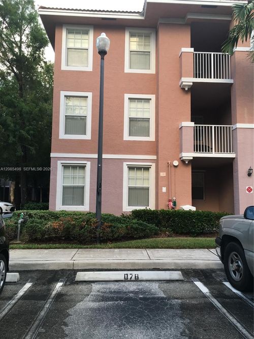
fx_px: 284
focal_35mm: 29
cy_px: 170
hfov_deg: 48.2
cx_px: 127
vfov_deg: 61.7
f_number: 2.2
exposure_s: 1/60
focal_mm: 4.15
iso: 32
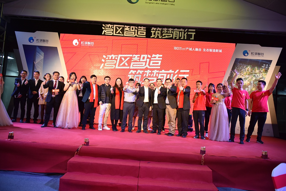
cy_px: 96
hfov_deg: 73.7
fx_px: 191
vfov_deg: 53.2
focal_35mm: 24
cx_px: 143
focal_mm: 24
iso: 1250
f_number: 2.8
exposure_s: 1/500
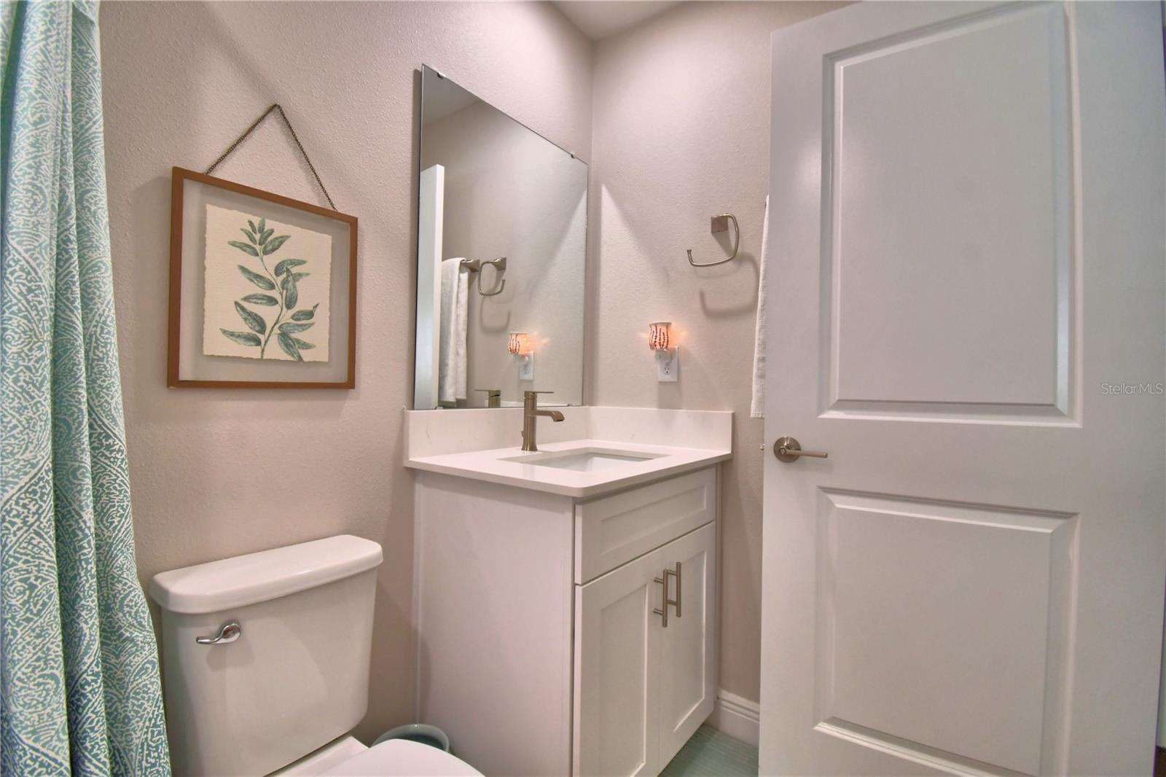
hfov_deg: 100.4
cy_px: 388
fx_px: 486
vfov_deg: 77.3
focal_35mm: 15
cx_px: 583
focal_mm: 10
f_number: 4.5
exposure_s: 1/125
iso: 400
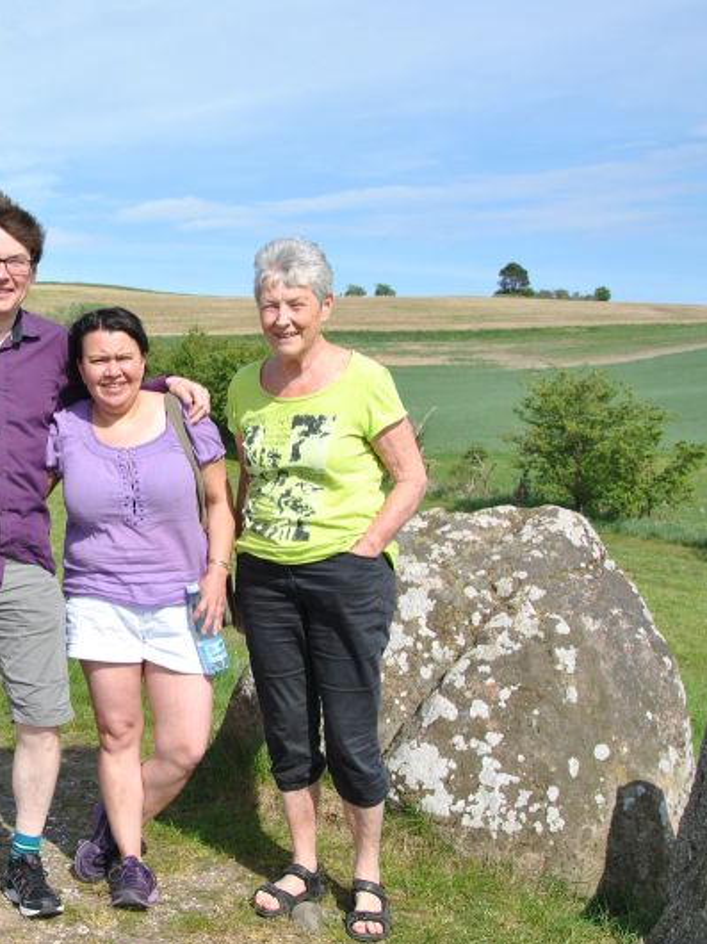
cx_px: 55
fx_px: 1308
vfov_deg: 39.7
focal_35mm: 48
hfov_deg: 28.9
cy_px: 476
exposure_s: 1/250
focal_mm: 22
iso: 100
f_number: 8
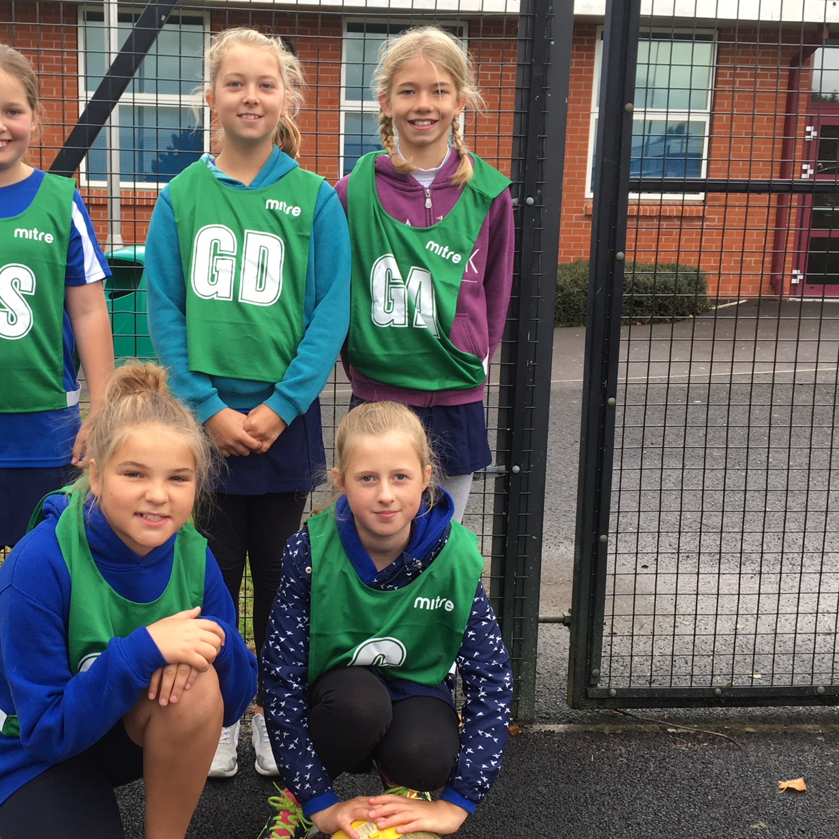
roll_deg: +0.4
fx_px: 1152
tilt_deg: -8.9
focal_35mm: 42
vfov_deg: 40.0
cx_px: 278
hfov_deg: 39.5
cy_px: 443
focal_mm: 4.15
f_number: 2.2
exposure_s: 1/100
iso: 32
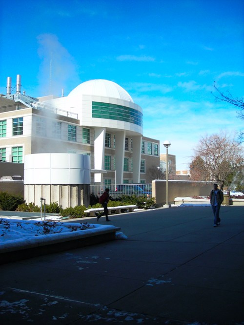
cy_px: 162
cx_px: 122
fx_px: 357
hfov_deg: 37.7
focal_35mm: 38
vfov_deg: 49.0
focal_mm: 6.3
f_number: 6.4
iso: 50
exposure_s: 1/262
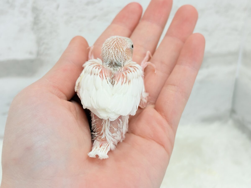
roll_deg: -1.3
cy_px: 94
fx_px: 377
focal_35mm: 52
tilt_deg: -21.2
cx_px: 126
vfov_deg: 28.0
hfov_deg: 36.8
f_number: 1.6
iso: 32
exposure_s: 1/50
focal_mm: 5.96
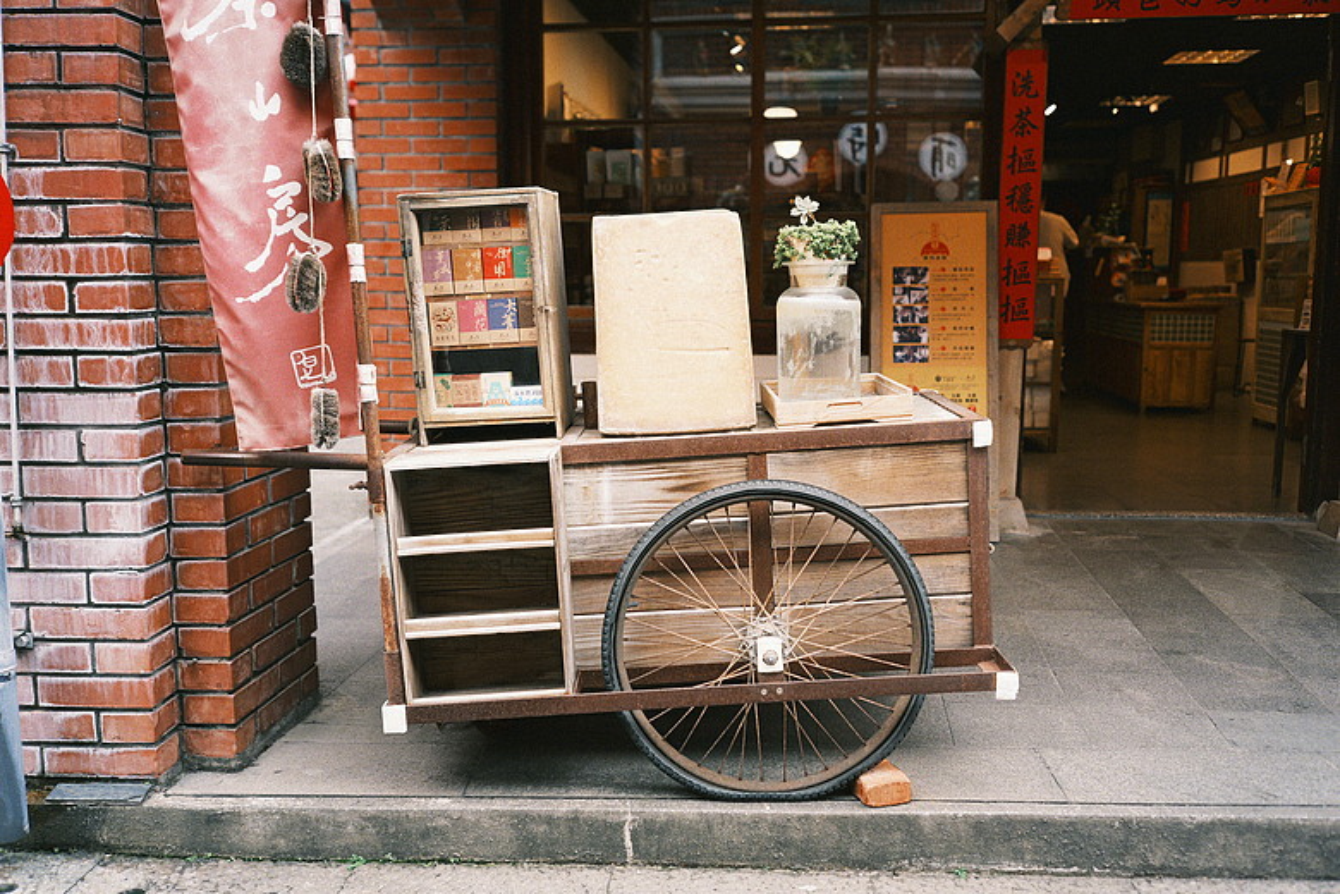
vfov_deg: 37.9
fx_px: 1303
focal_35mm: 35
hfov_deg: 54.4
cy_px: 447
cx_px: 670
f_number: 2.5
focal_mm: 35
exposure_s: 1/125
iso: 200
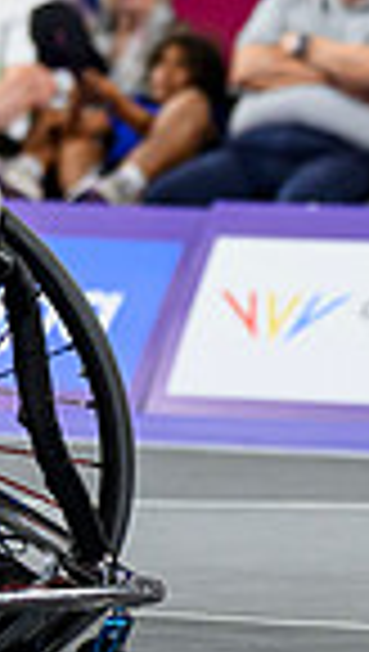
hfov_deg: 2.4
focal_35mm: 517
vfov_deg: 4.2
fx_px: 8957
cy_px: -280
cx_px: -310
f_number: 3.2
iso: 2000
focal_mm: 90
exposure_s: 1/1600
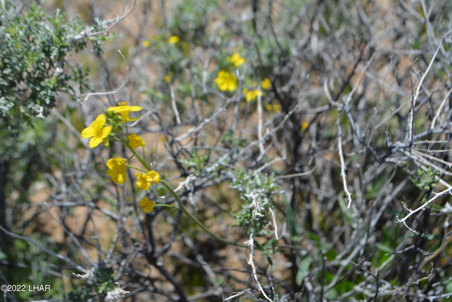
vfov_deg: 22.7
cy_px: 151
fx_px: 754
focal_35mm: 60
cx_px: 226
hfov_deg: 33.4
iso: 100
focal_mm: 40
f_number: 8
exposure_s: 1/250
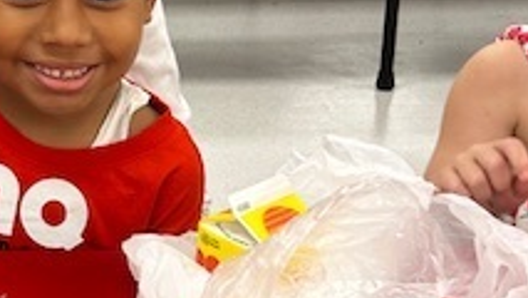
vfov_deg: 14.1
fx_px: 1190
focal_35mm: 85
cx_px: -62
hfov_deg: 23.4
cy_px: 27
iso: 125
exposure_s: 1/115
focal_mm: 5.7
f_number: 1.5
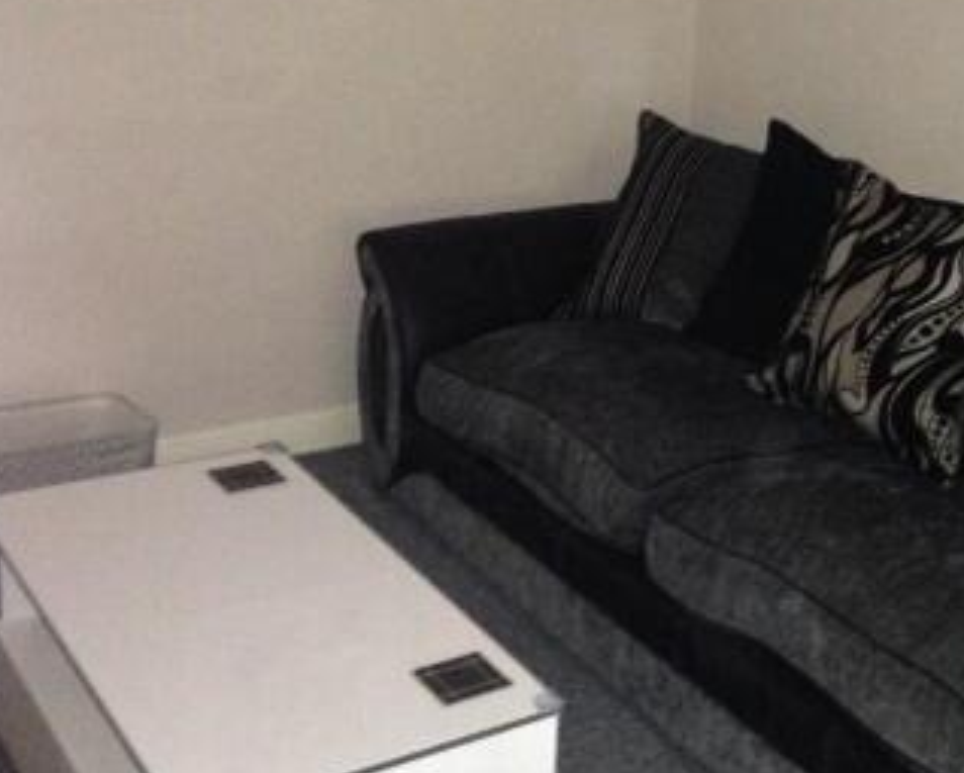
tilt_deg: -16.6
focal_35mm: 59
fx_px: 1685
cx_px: 717
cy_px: 277
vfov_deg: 25.7
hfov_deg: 31.4
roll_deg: -5.8
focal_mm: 4.12
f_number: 2.4
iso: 640
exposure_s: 1/16
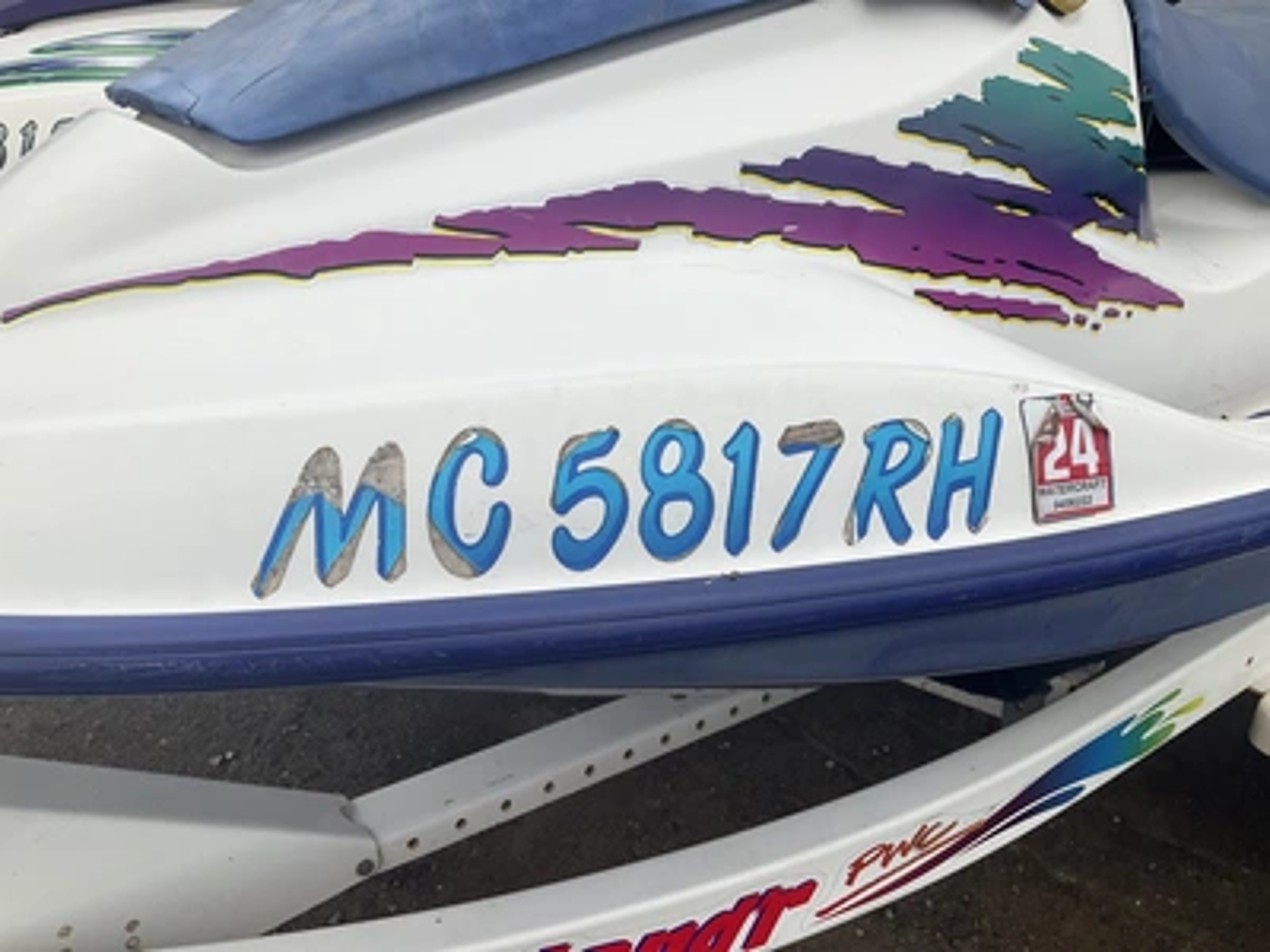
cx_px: 635
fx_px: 1064
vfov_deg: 48.2
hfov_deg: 61.7
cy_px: 476
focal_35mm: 29
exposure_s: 1/997
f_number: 1.8
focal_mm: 3
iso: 25
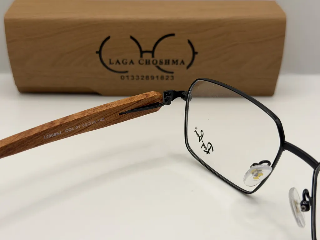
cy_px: 120
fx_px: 444
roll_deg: +0.3
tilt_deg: -28.8
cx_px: 160
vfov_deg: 30.3
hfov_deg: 39.7
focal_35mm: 48
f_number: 1.78
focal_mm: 6.76
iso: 64
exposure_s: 1/411
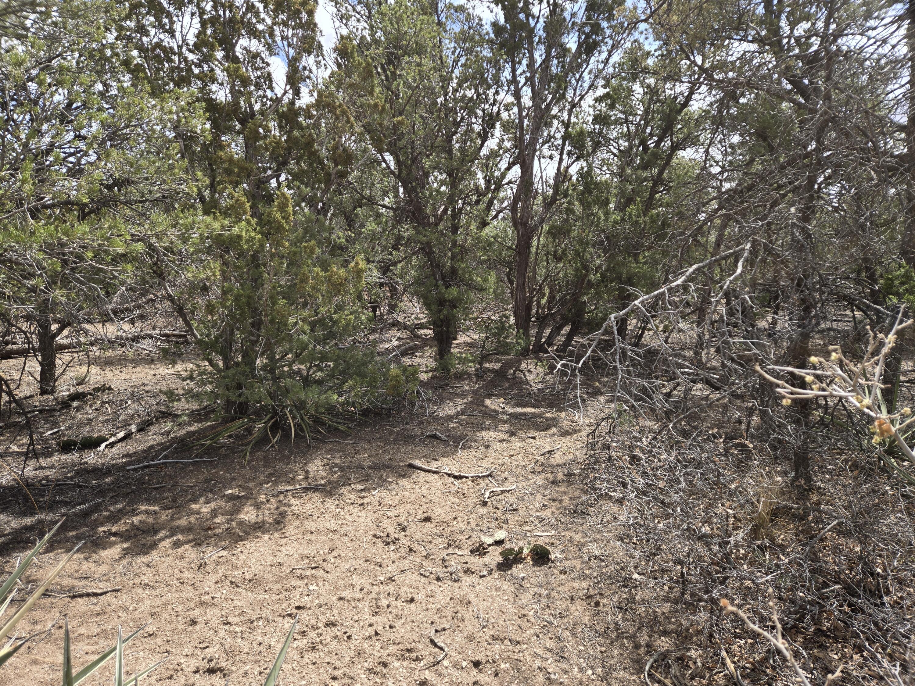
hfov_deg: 73.9
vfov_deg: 58.9
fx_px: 608
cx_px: 458
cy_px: 343
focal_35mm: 23
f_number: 1.8
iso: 25
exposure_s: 1/970
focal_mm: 5.4
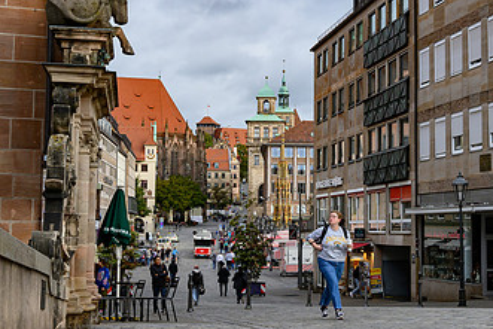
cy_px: 155
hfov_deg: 31.6
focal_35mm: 63
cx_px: 337
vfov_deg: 21.6
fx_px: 863
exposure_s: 1/250
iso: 400
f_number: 8
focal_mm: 24.5
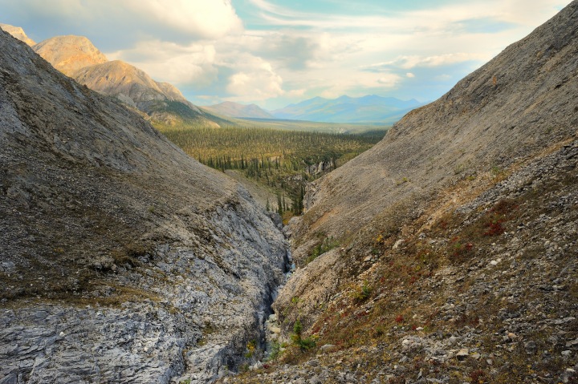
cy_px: 192
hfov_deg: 65.5
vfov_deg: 46.3
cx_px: 289
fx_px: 449
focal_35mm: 28
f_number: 16
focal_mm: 28
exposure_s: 1/200
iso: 800
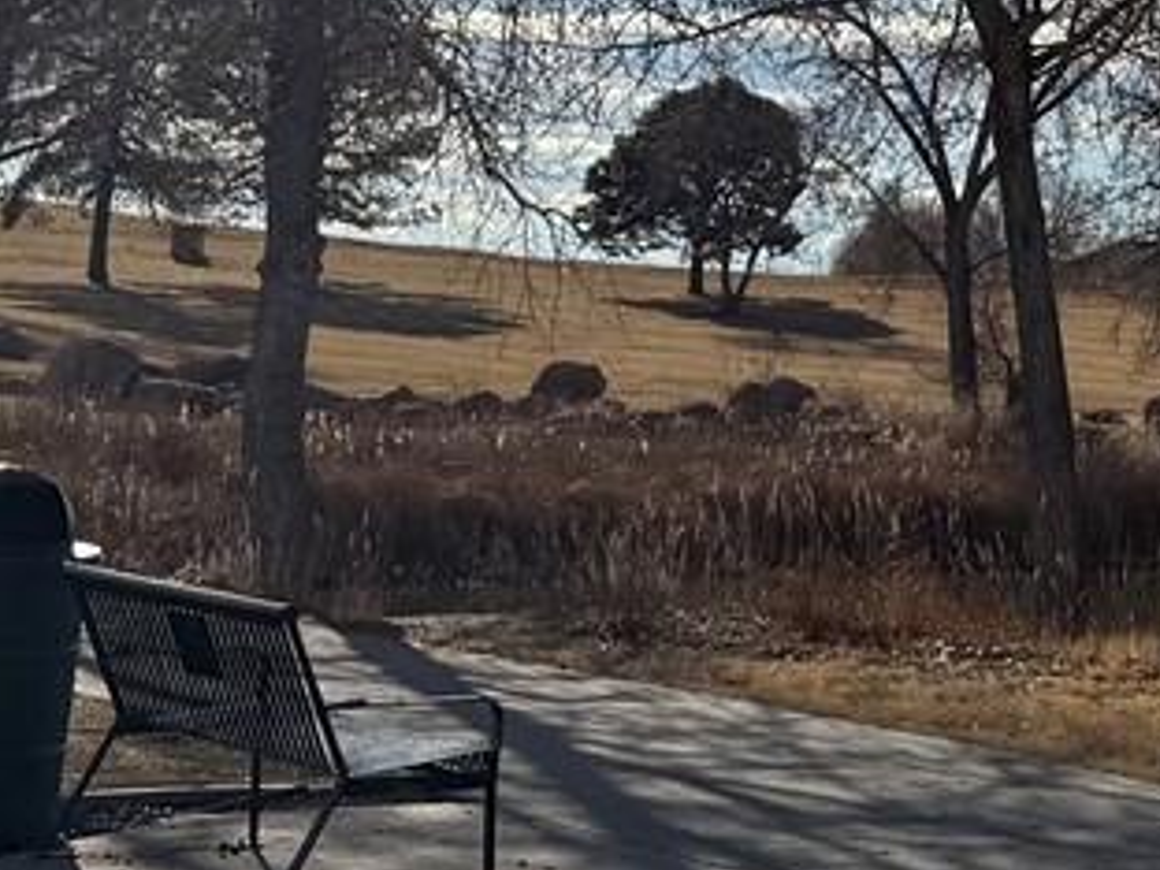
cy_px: -450
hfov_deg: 14.3
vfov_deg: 11.5
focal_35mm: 123
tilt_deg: +11.4
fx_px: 4122
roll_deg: -2.7
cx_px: 2019
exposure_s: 1/14286
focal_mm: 6.76
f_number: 1.78
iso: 80
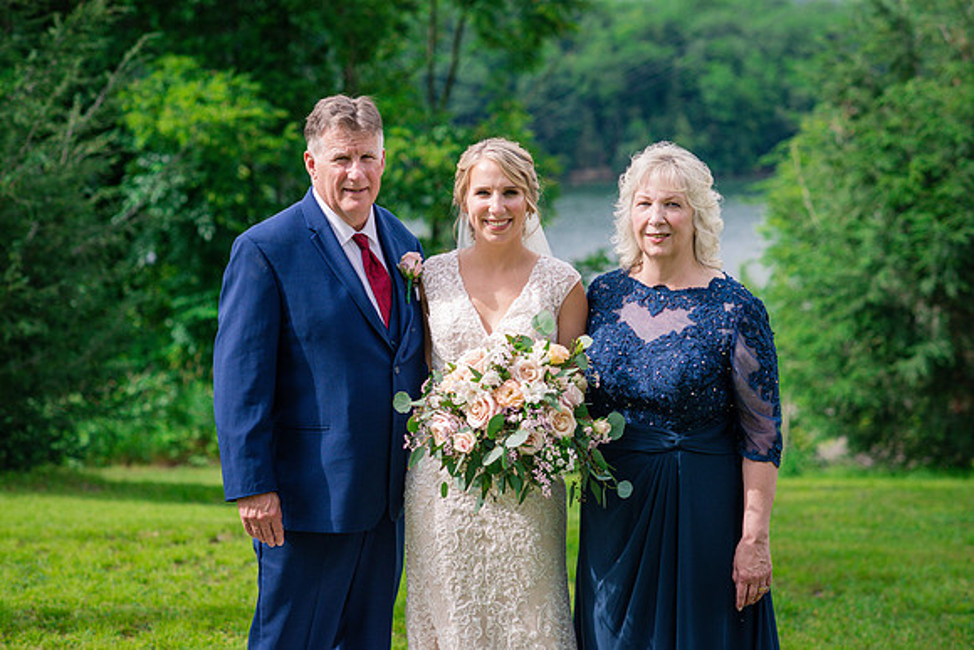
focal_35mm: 85
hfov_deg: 23.9
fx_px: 2300
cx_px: 487
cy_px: 325
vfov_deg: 16.1
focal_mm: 85
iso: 500
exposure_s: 1/3200
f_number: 3.2
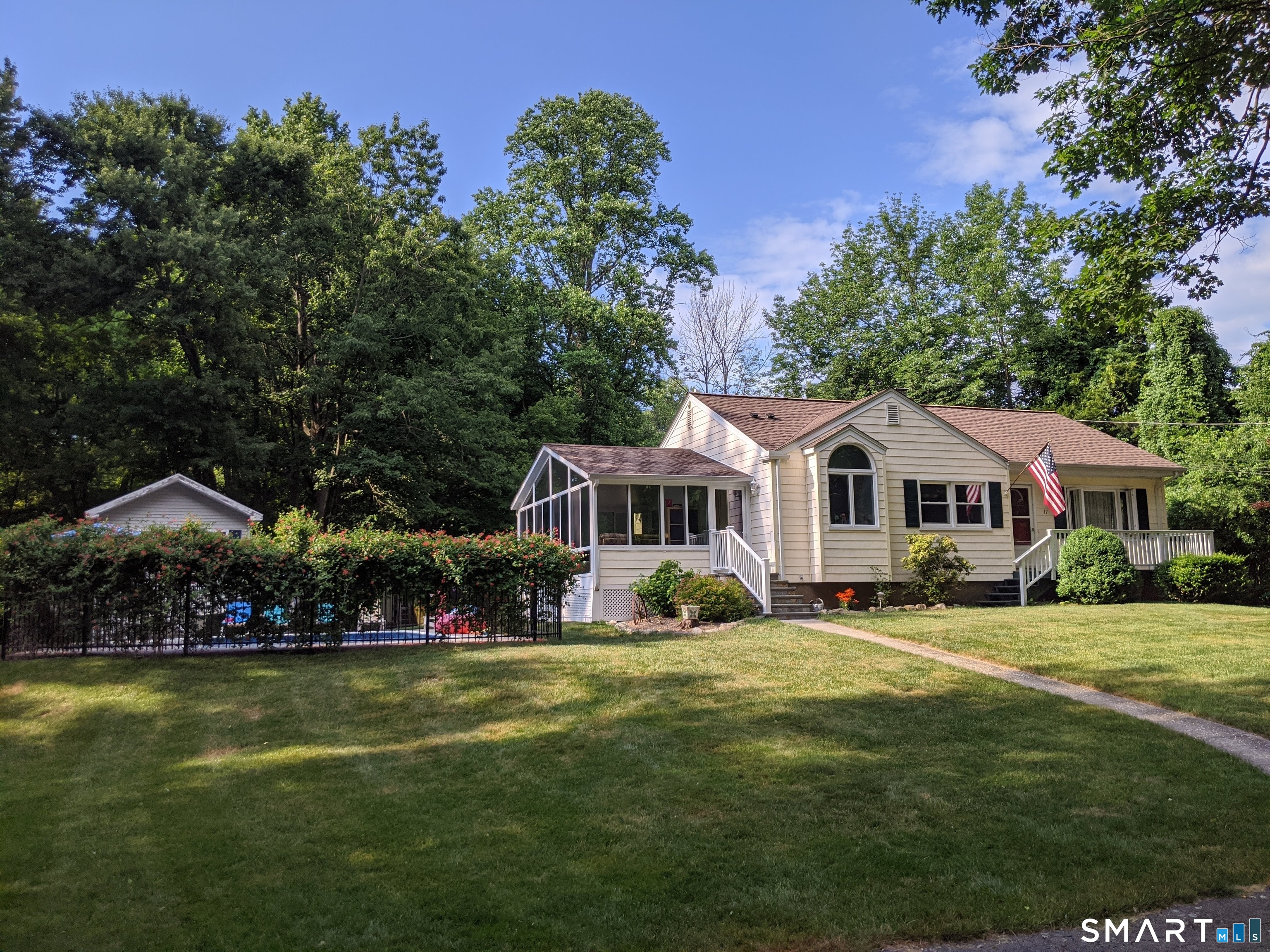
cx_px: 635
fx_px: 991
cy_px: 476
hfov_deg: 65.3
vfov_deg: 51.4
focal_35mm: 27
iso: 60
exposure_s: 1/2132
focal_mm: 4.44
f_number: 1.8
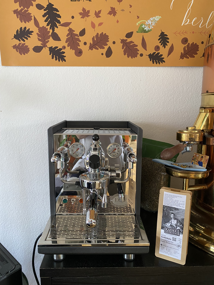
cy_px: 142
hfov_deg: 53.1
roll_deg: -0.1
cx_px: 107
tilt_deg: -9.0
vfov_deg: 67.3
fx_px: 214
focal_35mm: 26
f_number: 1.8
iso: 250
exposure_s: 1/50
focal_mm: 4.25
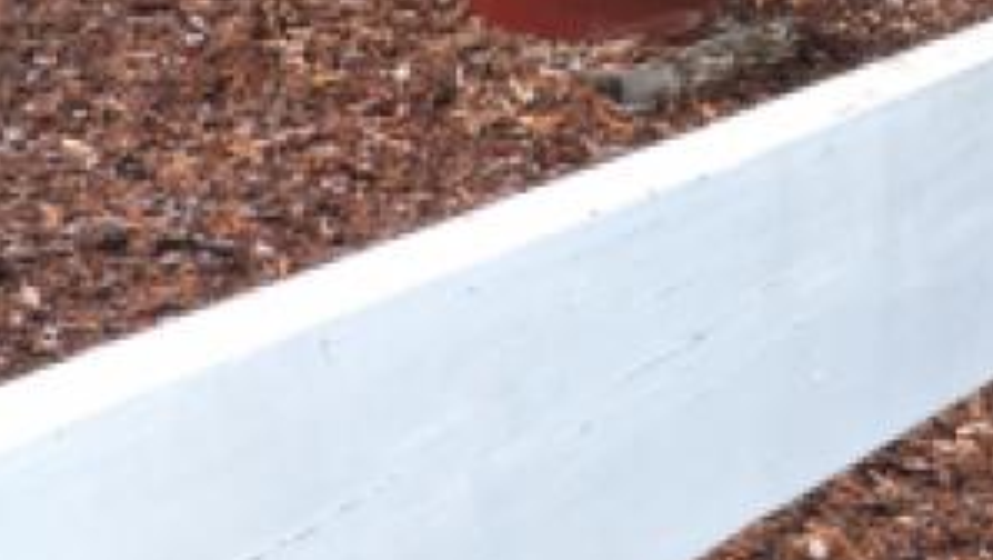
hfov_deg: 15.2
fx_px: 3451
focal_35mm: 131
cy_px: -272
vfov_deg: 9.0
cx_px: 1486
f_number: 3.3
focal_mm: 6.2
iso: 100
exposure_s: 1/200
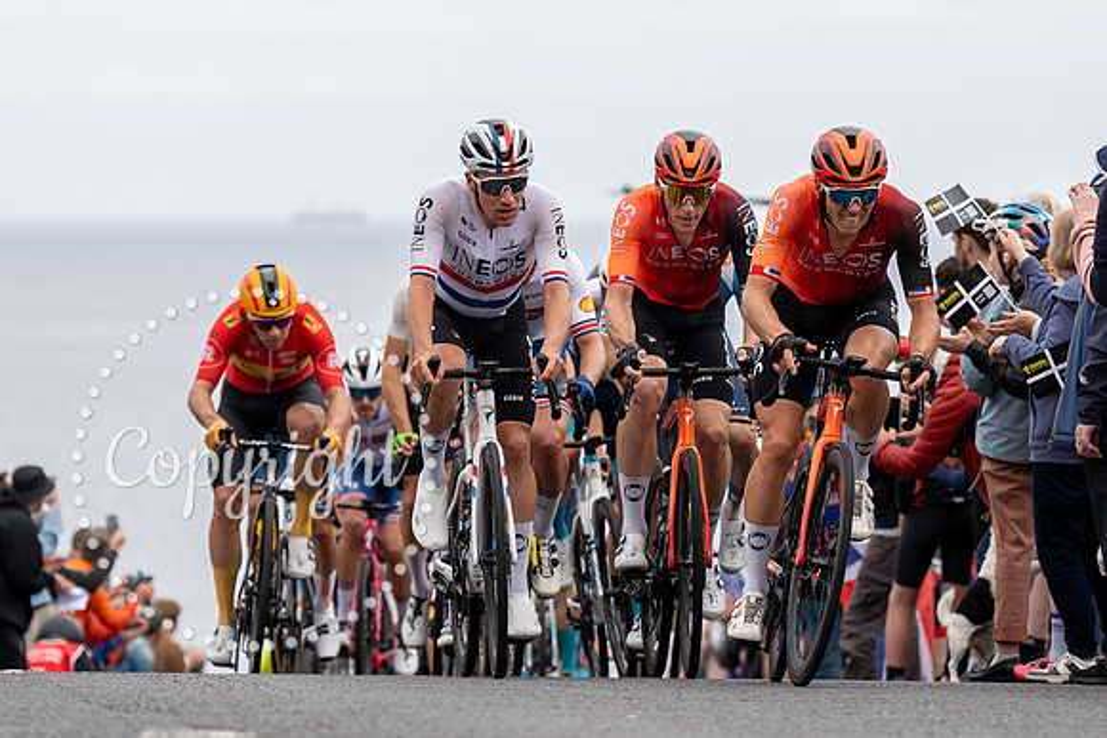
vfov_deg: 5.7
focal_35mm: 243
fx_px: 7479
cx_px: 823
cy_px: 326
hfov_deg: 8.5
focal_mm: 141
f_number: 3.5
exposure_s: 1/1000
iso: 320
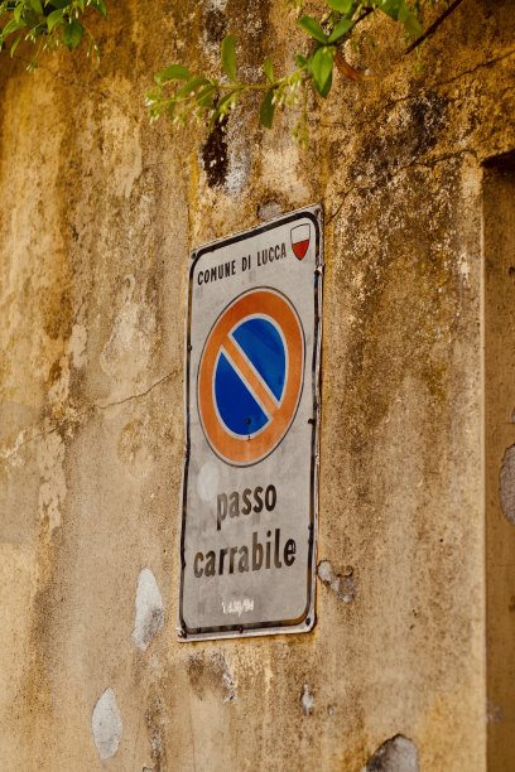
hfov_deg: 21.2
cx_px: 258
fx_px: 1373
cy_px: 386
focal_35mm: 64
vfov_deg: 31.4
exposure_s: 1/250
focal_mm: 43
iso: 100
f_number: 3.5
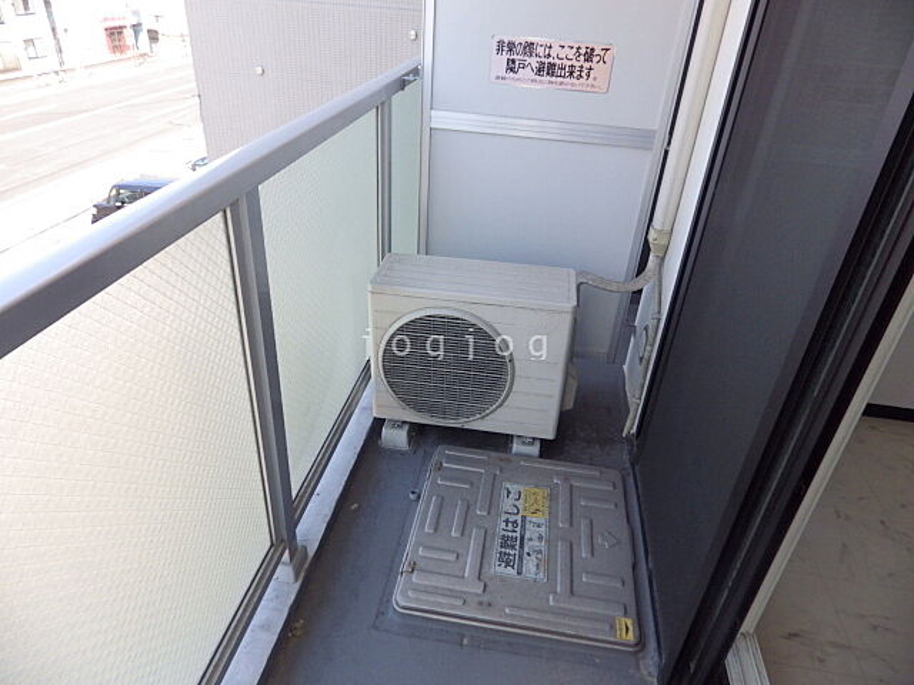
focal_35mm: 22
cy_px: 342
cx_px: 457
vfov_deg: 61.1
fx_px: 581
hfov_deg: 76.4
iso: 100
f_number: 3.1
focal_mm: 4
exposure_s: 1/200
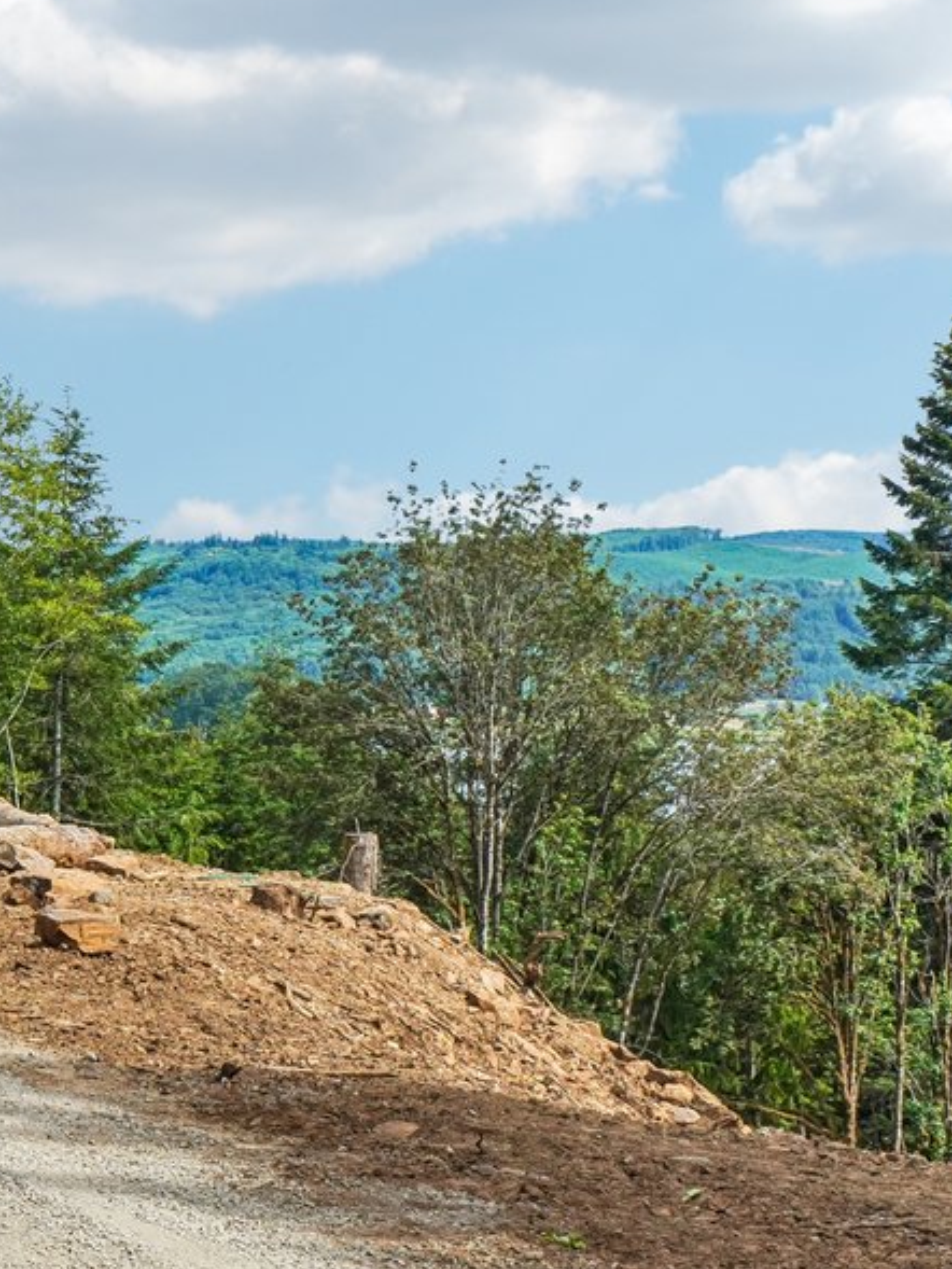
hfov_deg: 12.1
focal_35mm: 117
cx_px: -498
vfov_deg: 16.8
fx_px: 4289
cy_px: 609
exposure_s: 1/1250
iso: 400
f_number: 8
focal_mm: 35
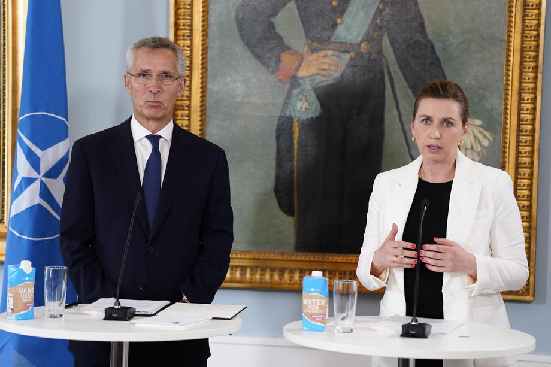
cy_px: 184
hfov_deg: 16.8
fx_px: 1867
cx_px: 276
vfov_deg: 11.2
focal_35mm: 122
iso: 1600
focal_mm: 122
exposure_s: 1/320
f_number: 2.8
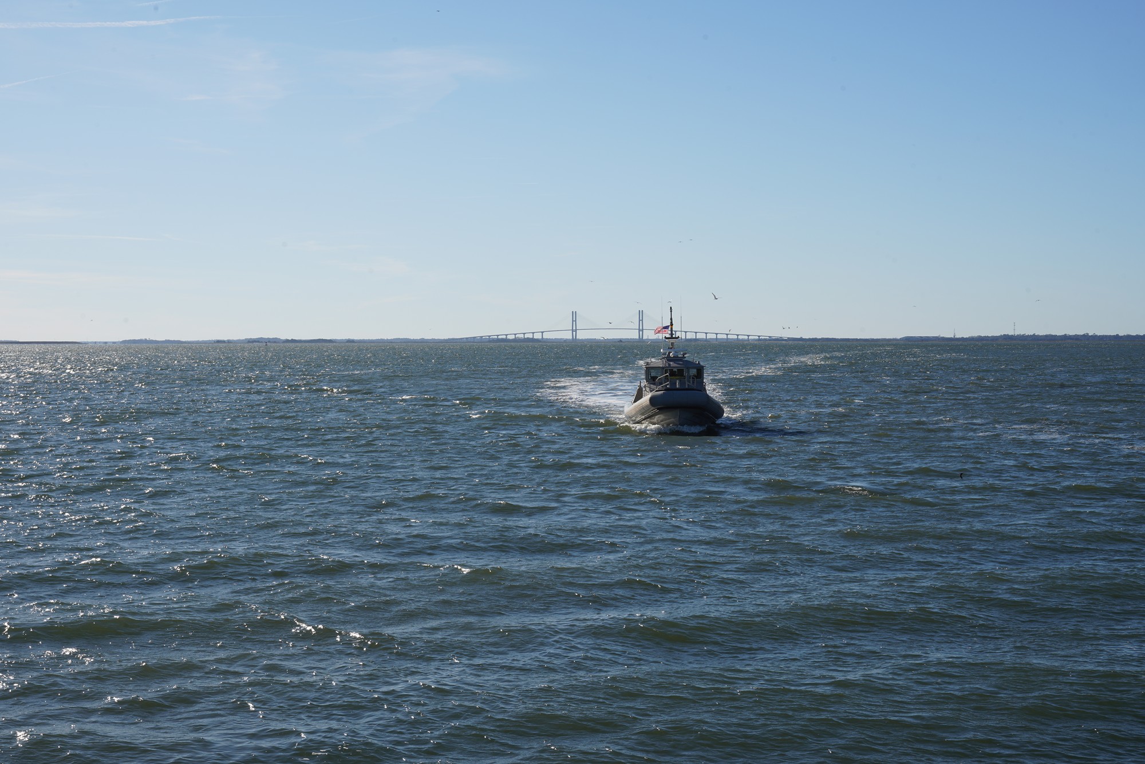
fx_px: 1908
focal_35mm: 60
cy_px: 382
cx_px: 572
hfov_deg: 33.4
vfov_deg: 22.6
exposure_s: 1/100
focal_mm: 60
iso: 100
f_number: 18
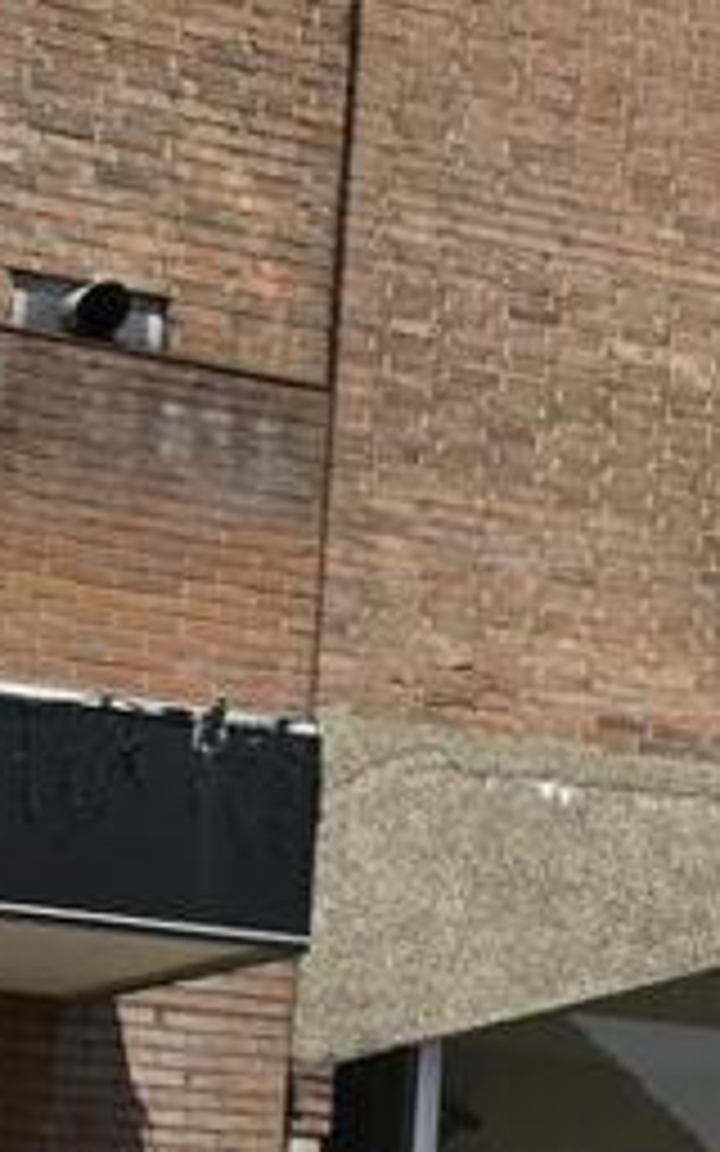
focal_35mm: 150
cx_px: 1660
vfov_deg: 13.8
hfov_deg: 8.1
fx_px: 4709
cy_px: 1118
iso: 100
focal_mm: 38
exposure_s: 1/400
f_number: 7.1
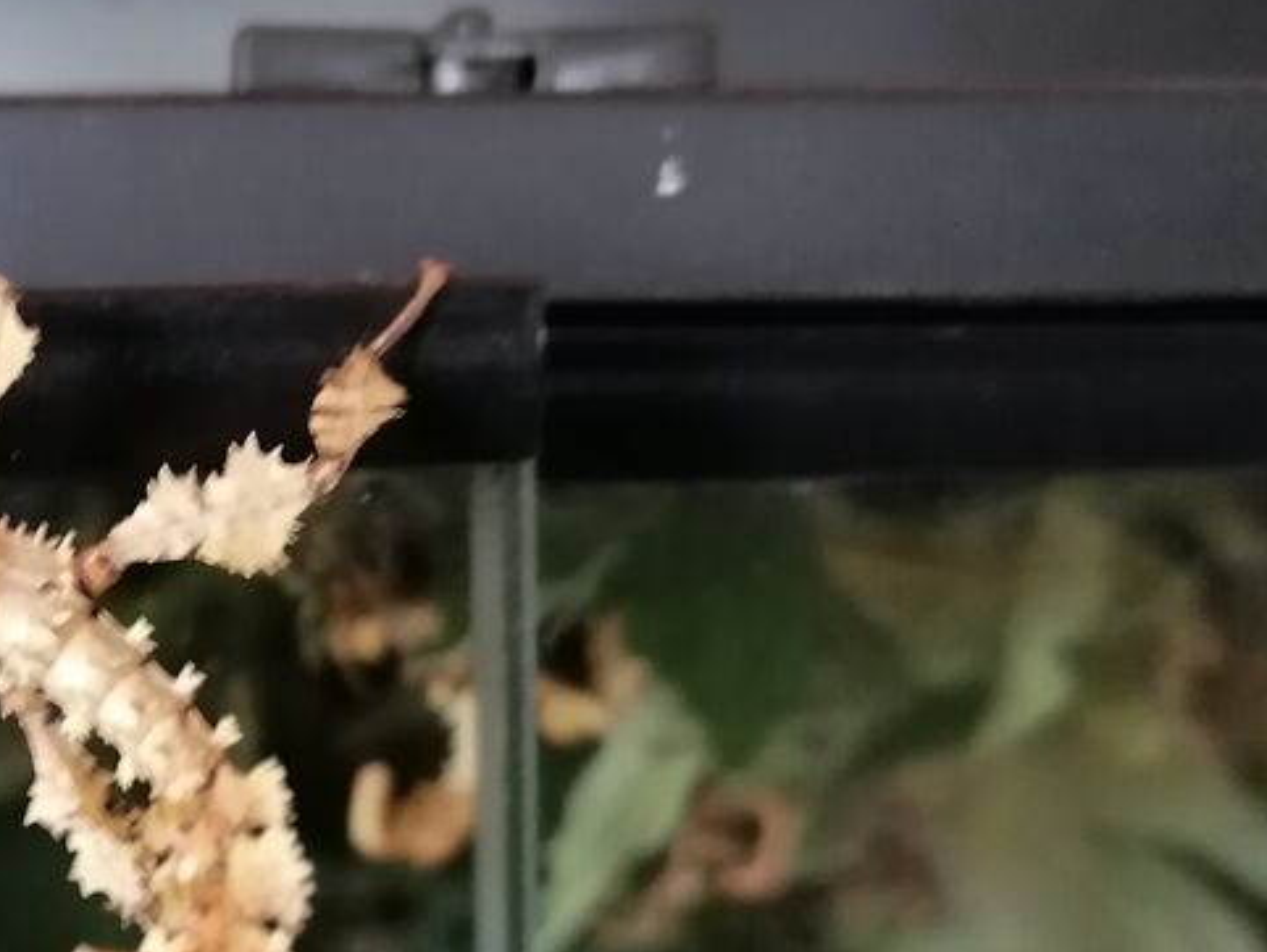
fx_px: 2051
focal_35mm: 56
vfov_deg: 26.0
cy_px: 615
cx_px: 124
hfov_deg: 32.6
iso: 500
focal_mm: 4.75
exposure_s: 1/33.3
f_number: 1.8
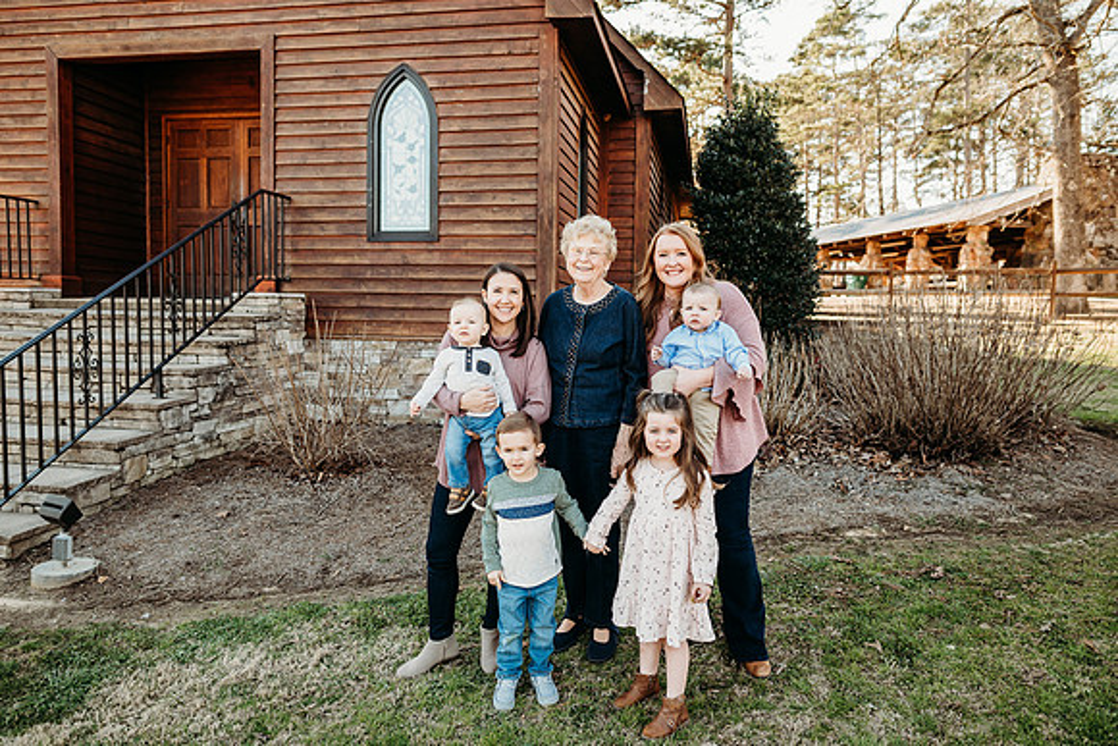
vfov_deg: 53.2
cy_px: 373
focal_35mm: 24
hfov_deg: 73.7
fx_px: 745
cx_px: 559
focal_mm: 24
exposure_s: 1/320
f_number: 2.8
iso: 250
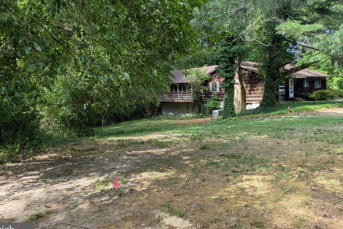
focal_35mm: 27
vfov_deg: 47.8
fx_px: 257
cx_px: 167
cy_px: 103
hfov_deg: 67.4
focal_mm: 5.43
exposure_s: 1/342
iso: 47
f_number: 1.89
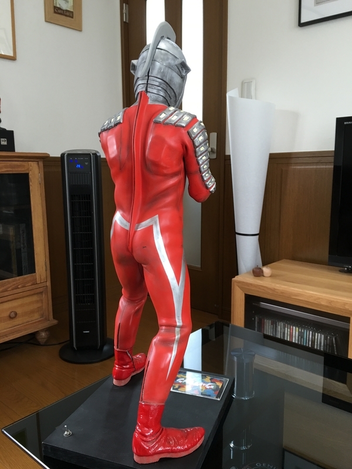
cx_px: 176
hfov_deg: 48.2
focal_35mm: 29
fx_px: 393
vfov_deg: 61.7
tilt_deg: -8.8
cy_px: 234
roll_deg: +0.1
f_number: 2.2
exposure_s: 1/15
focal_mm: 4.15
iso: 50
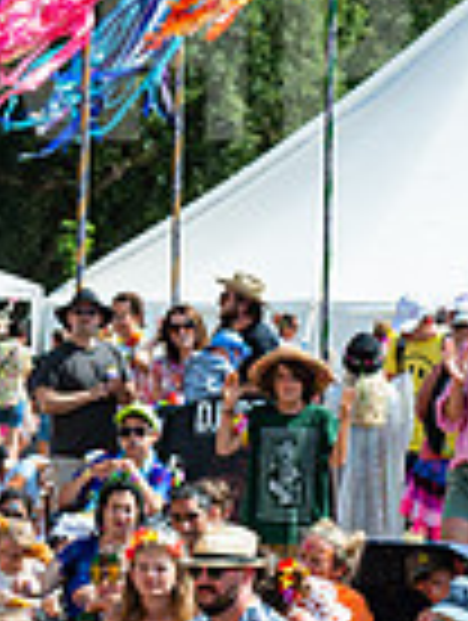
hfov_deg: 5.2
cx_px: -938
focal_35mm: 272
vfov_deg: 7.3
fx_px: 4888
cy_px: 529
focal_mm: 56
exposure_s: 1/1000
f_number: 9
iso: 400
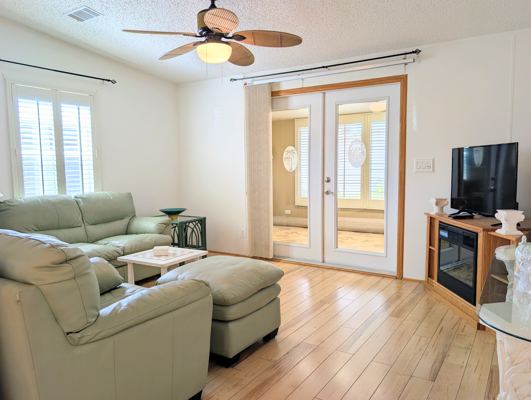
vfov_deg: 56.9
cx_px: 266
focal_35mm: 24
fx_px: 369
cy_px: 200
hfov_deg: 71.5
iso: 28
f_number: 1.68
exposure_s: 1/120
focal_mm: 6.9
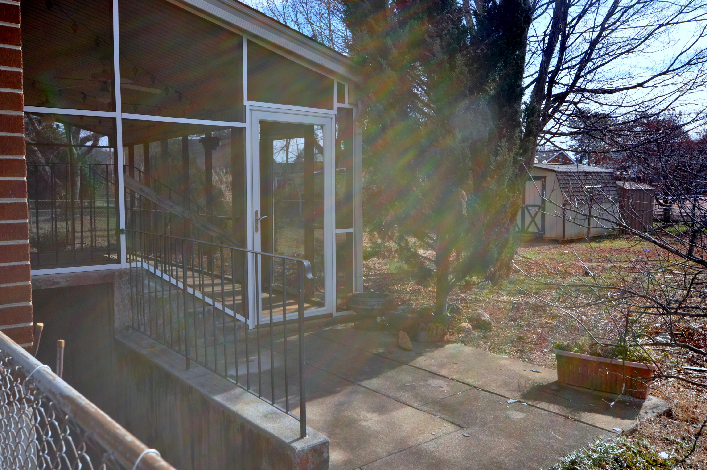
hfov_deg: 64.6
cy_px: 235
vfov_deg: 45.6
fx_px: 559
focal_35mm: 28
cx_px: 354
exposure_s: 1/320
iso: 200
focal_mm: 19
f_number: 9
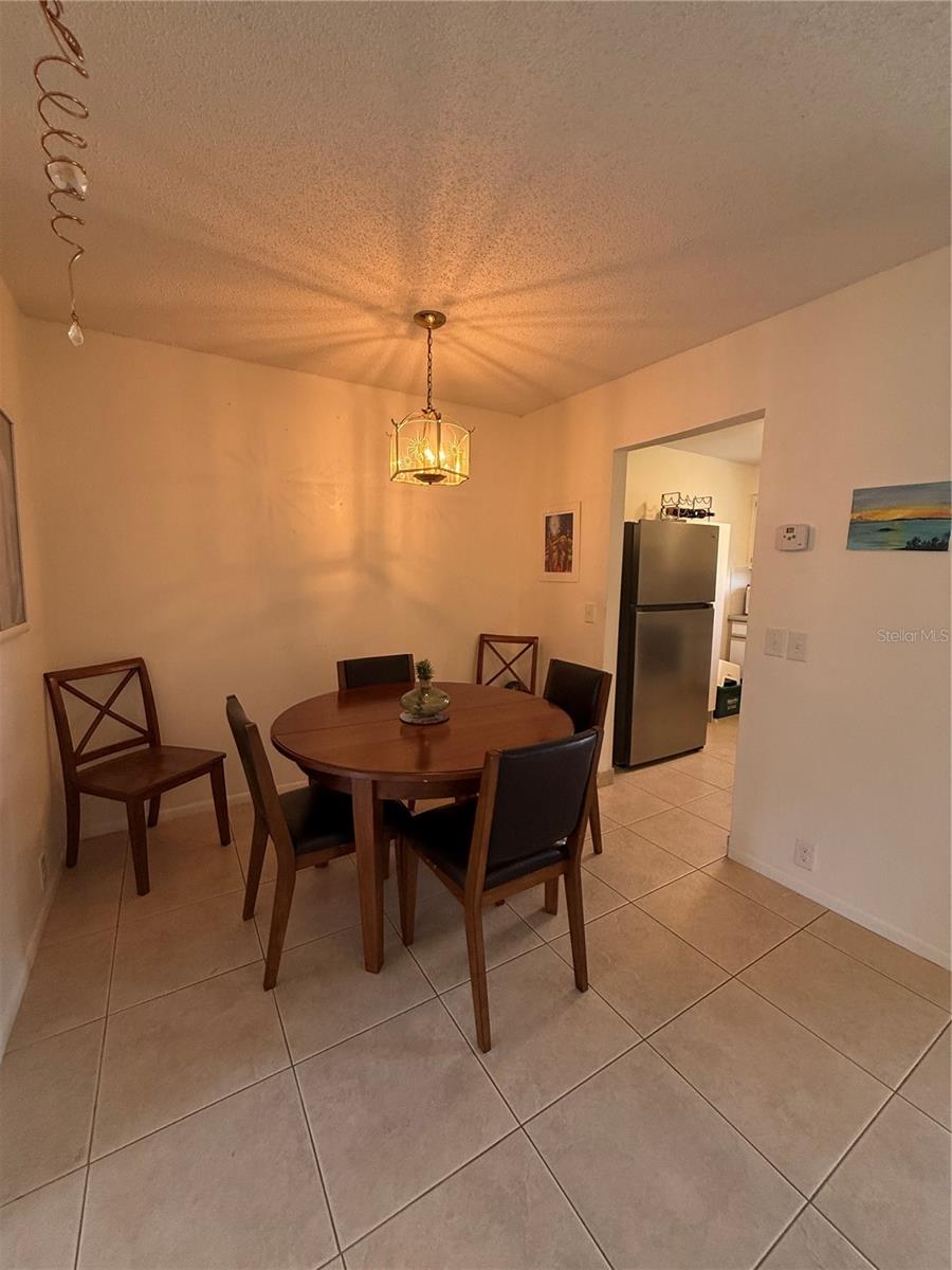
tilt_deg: -7.0
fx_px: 513
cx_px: 476
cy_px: 635
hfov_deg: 85.7
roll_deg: -0.7
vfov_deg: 102.1
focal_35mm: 14
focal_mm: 2.22
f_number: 2.2
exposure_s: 1/120
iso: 200
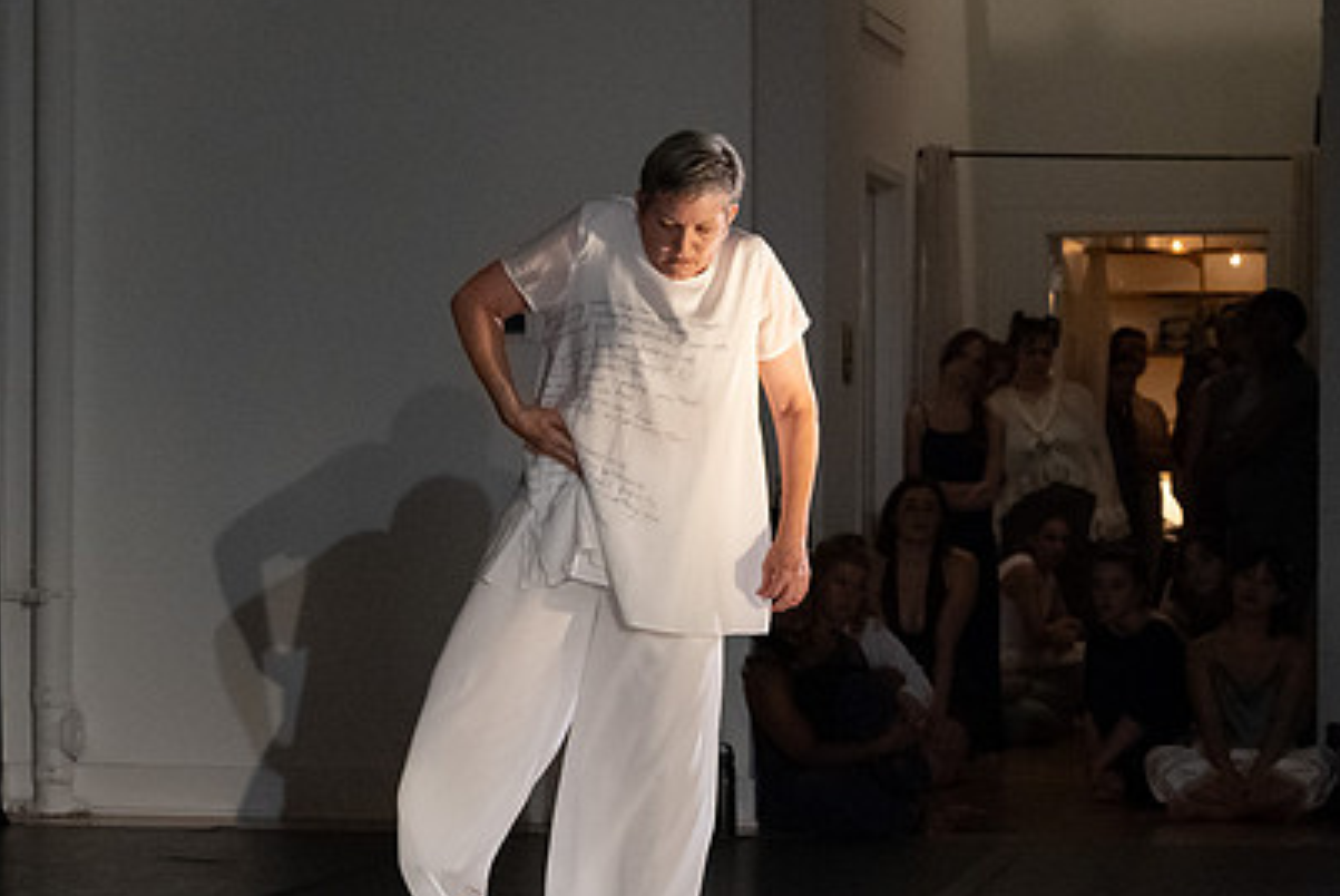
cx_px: 576
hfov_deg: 17.9
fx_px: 4246
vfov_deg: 12.0
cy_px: 589
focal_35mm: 114
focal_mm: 59
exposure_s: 1/500
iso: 6400
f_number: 4.5
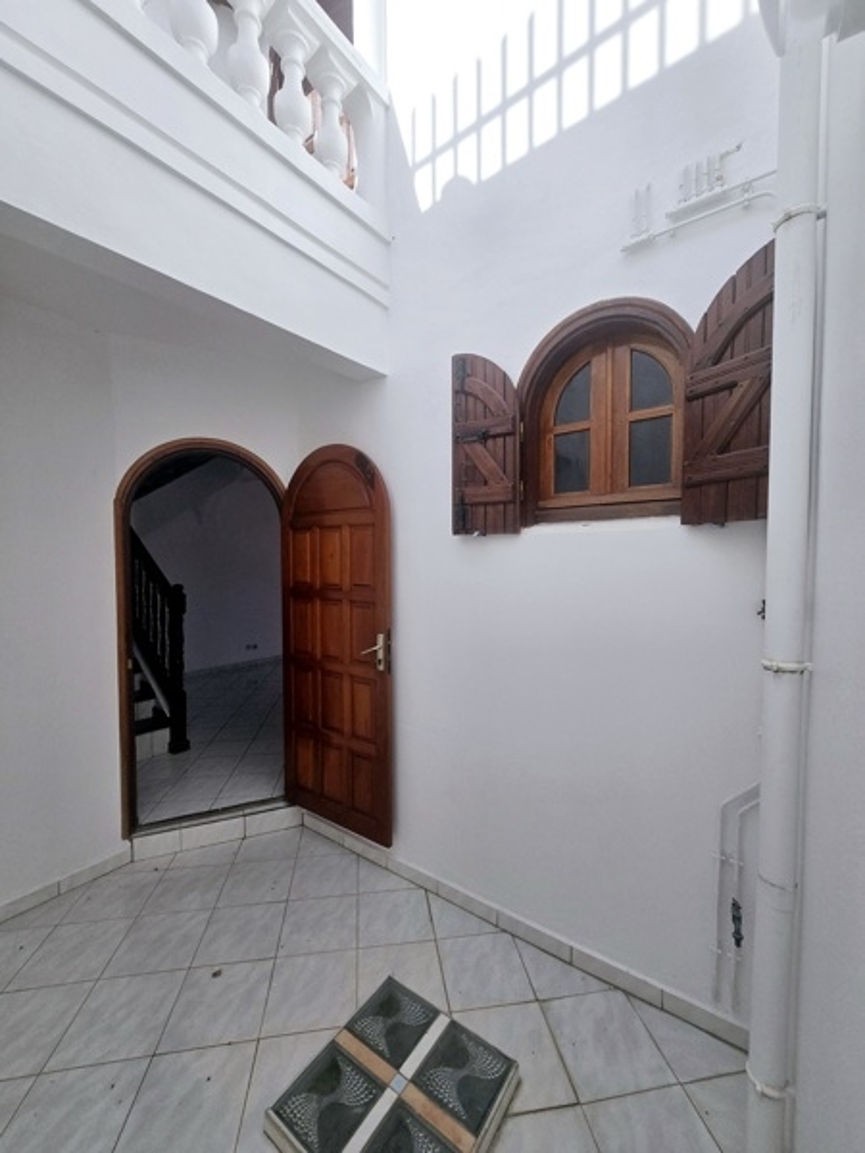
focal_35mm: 13
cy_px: 576
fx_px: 433
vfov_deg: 106.2
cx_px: 432
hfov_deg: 89.9
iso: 50
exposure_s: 1/2000
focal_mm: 2.2
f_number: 2.2
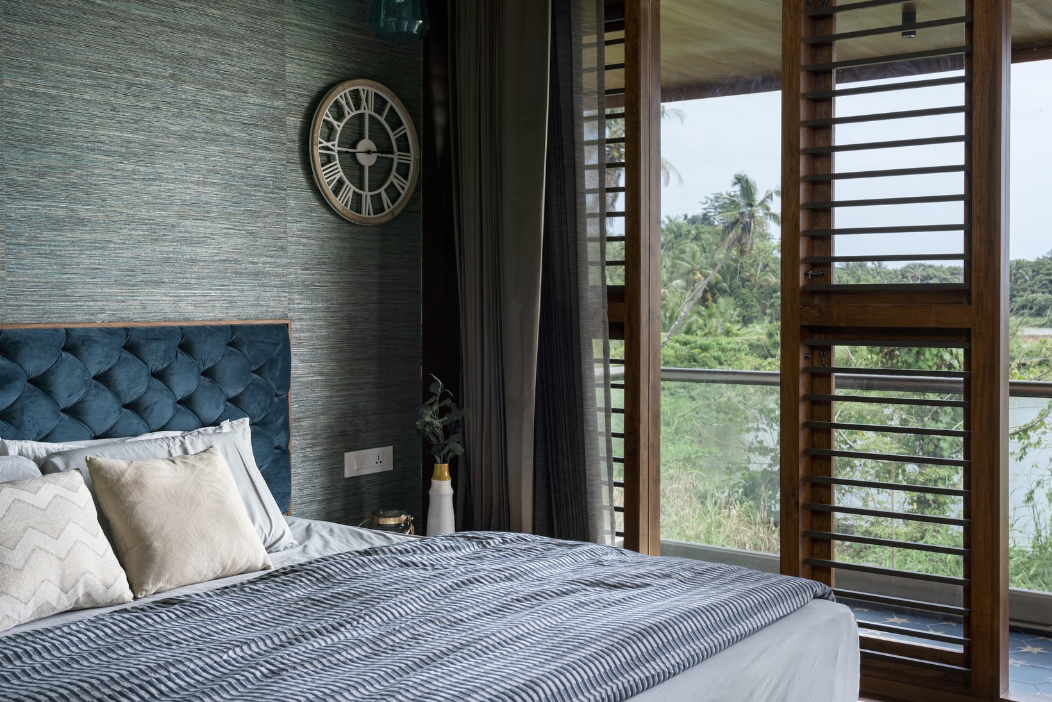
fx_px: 1140
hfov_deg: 49.3
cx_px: 610
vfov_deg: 34.2
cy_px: 333
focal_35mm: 39
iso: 400
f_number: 9
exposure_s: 1/25
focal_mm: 32
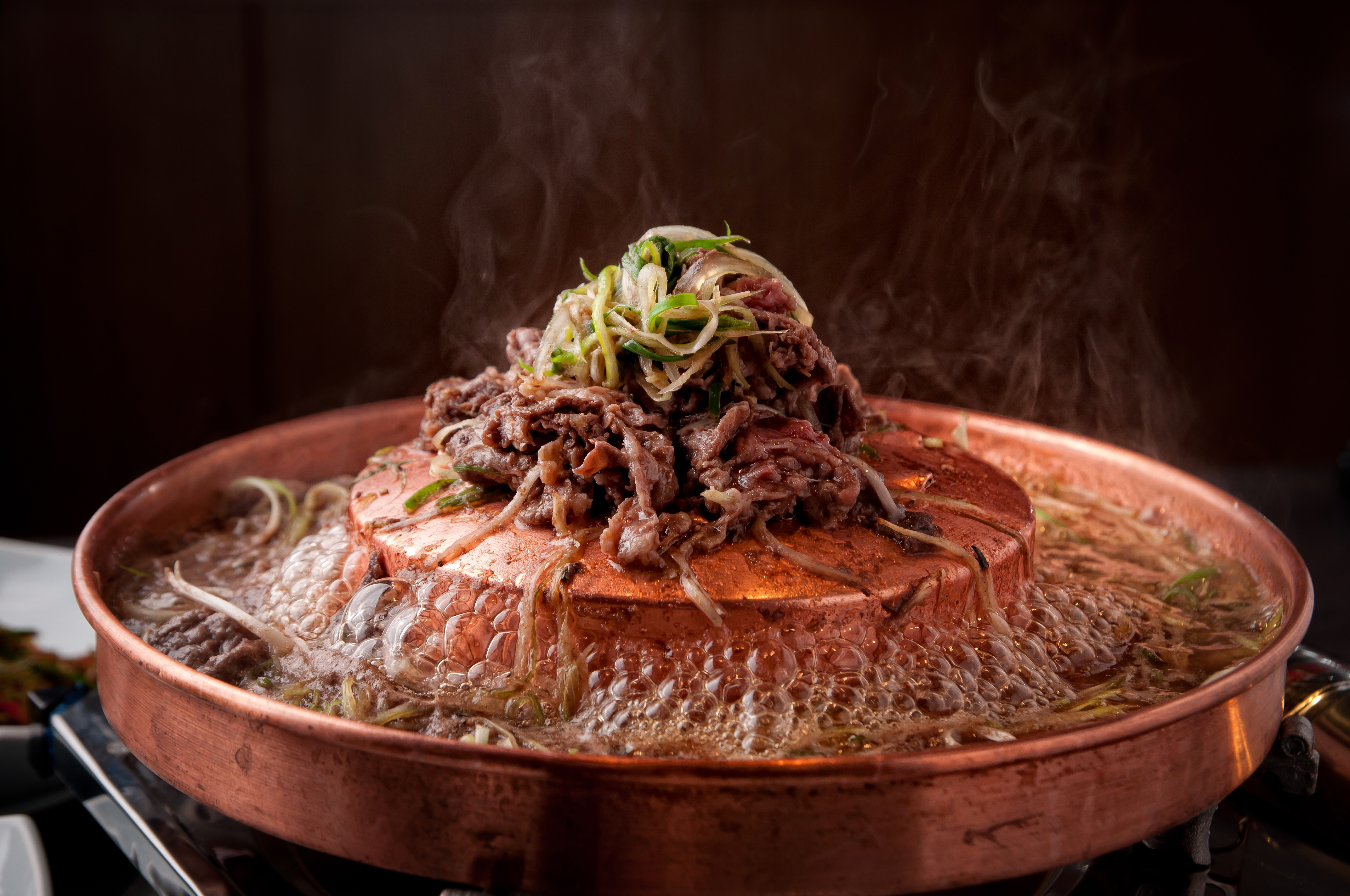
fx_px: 1798
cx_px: 675
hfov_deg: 41.2
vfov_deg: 28.0
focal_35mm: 48
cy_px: 448
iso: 160
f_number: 6.3
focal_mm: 32
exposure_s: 1/100
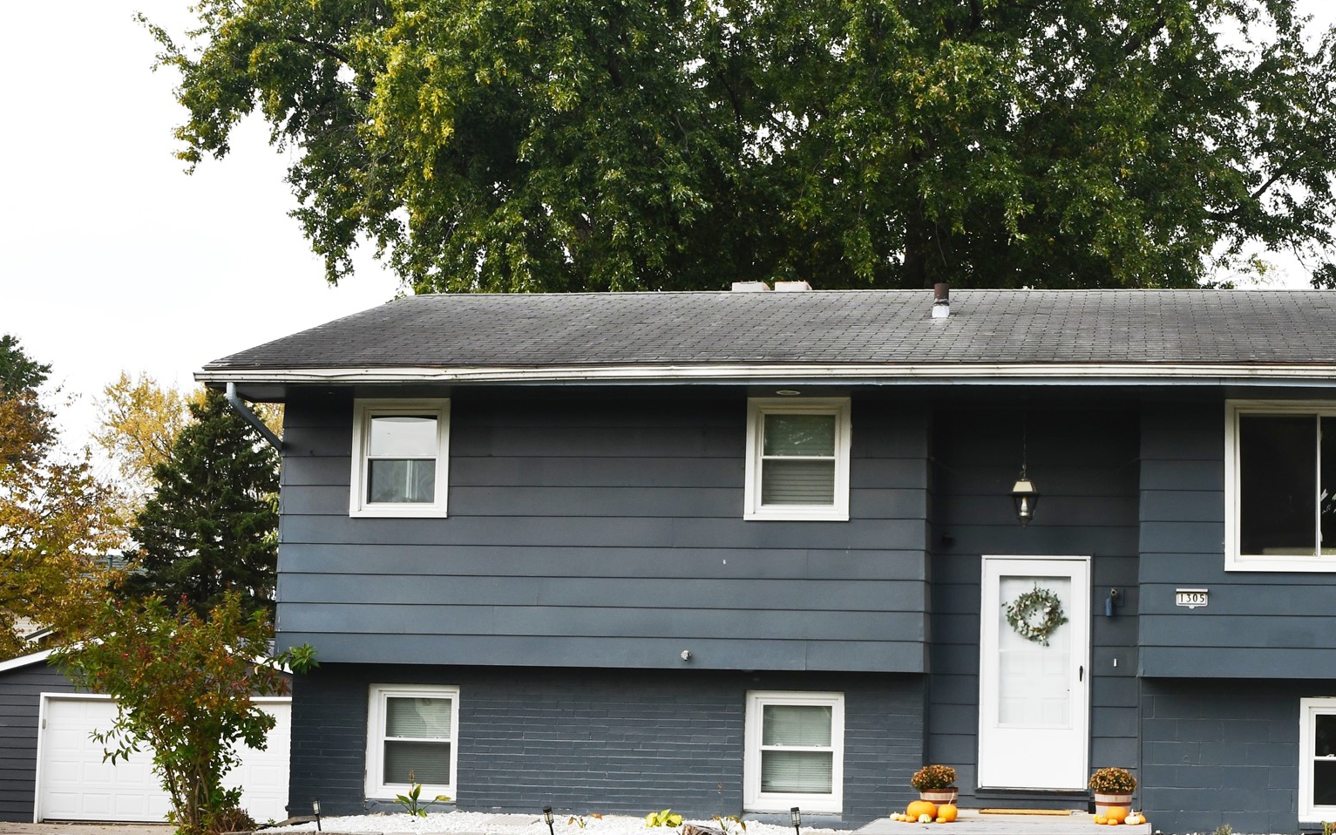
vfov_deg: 24.7
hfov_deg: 38.2
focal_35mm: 52
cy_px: 569
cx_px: 944
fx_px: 1893
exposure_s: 1/320
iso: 250
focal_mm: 24
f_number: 9
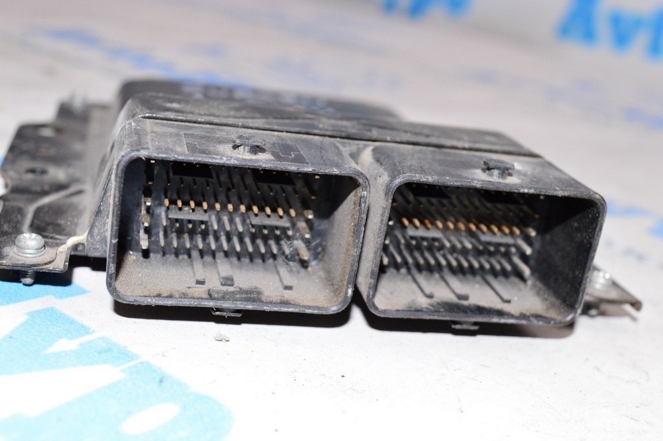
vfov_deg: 25.7
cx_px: 332
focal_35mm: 52
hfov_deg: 37.9
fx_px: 966
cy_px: 220
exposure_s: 1/160
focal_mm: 35
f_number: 8
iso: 1600
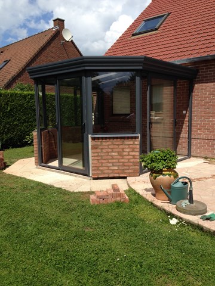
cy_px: 143
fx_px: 273
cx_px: 108
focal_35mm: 33
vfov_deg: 55.4
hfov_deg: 42.9
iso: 50
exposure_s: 1/2088
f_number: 2.4
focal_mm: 4.12
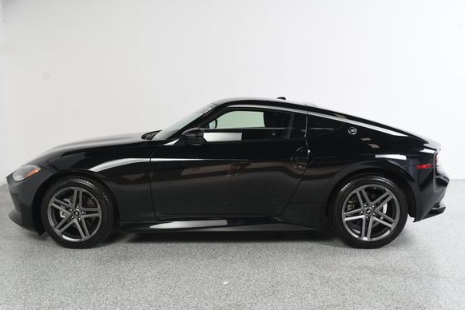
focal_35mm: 33
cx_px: 221
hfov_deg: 57.2
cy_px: 153
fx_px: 426
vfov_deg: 40.0
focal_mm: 20
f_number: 7.1
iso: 100
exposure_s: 1/160
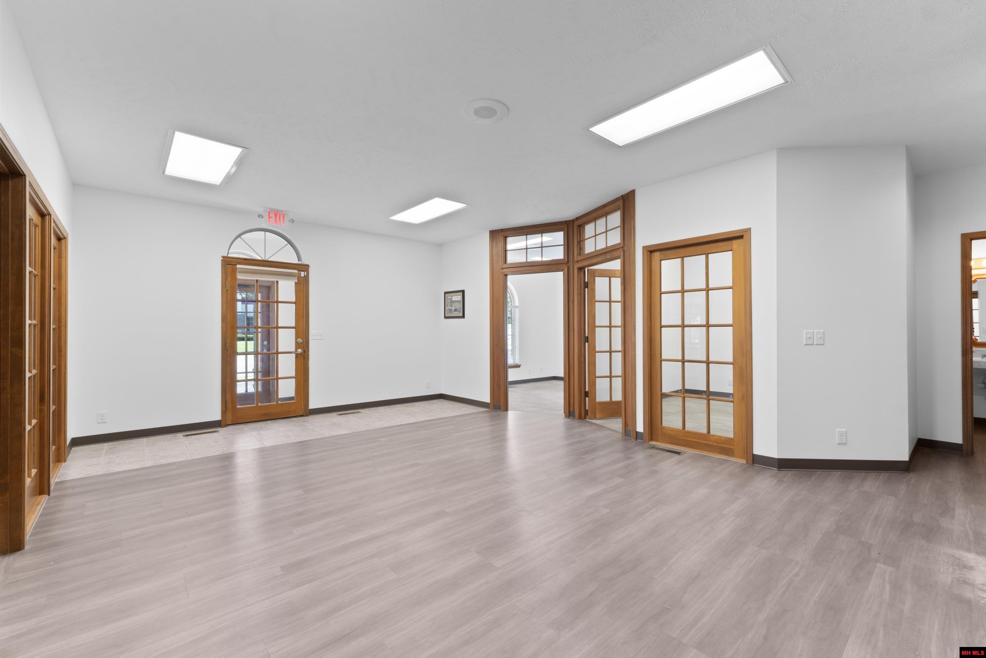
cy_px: 329
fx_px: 411
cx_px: 493
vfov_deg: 77.3
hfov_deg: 100.4
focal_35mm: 15
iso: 200
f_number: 9
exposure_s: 1/2.5
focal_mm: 10
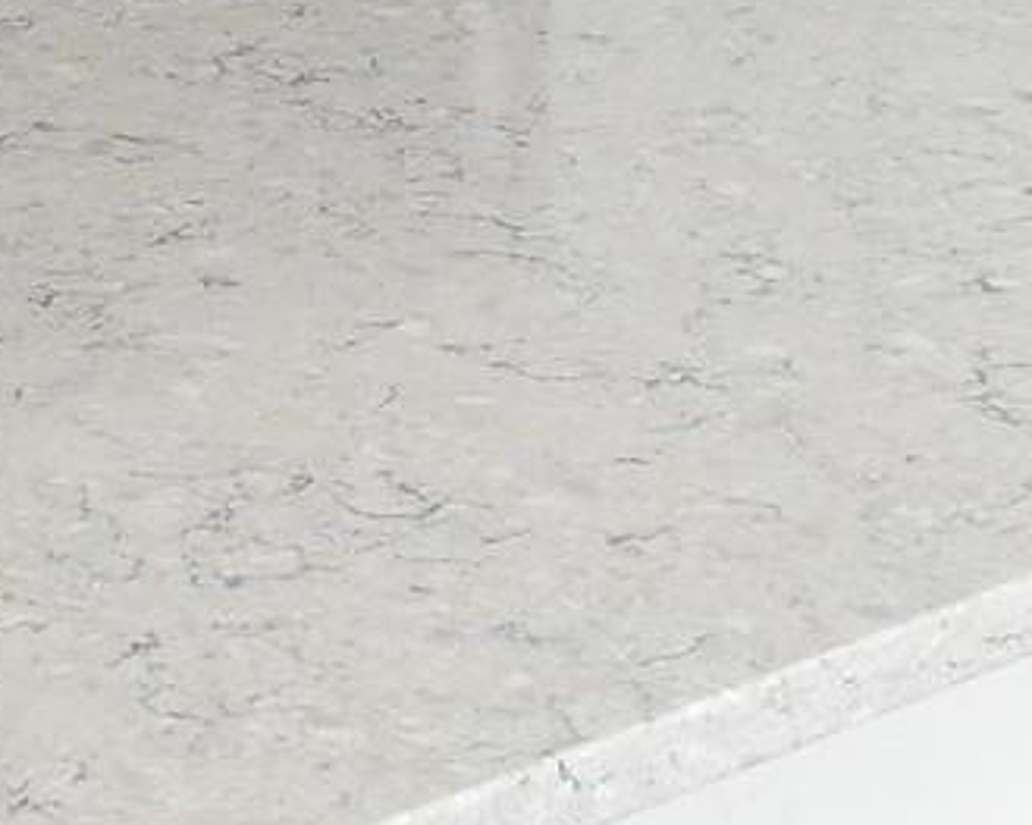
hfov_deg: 12.7
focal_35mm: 152
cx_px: 455
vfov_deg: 9.9
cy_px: -295
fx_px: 4641
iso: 110
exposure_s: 1/30
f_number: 3.7
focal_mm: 4.5
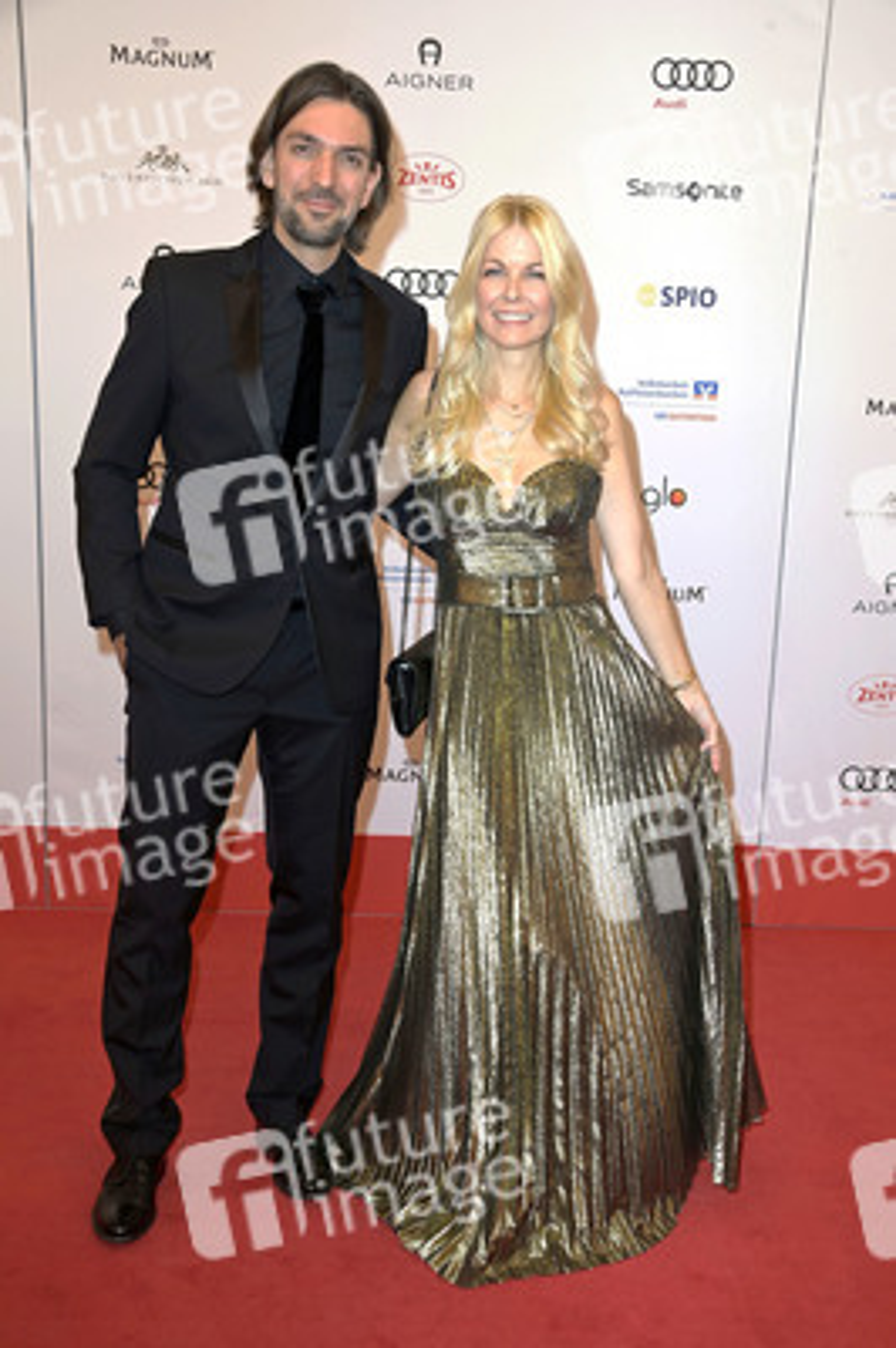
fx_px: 1496
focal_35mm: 40
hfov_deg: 33.3
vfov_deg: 48.5
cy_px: 674
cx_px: 448
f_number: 6.3
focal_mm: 40
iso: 400
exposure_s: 1/250
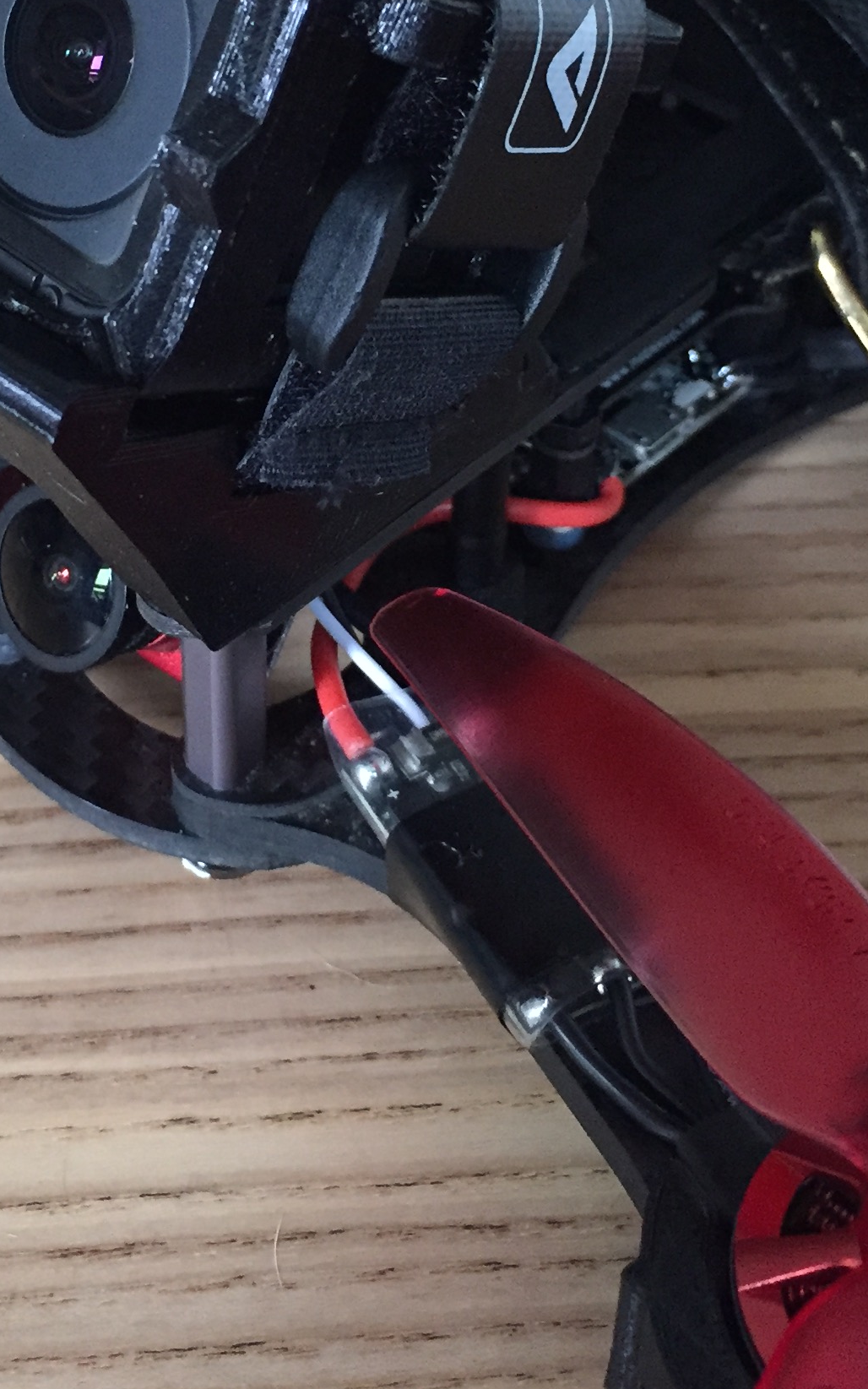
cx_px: 279
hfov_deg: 21.2
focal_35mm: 61
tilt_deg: -42.0
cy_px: 393
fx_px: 2309
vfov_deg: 33.0
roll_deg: -1.2
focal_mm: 4.15
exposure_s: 1/25
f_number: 2.2
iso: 250
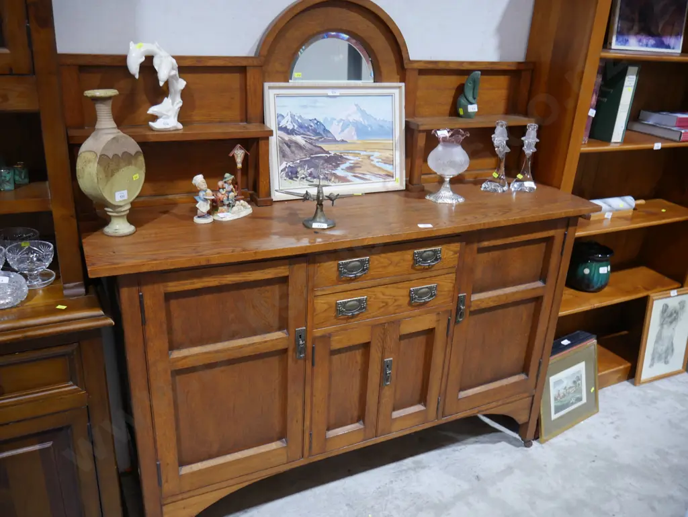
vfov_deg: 49.8
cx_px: 344
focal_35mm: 28
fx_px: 557
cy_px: 258
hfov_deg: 63.4
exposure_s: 1/60
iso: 500
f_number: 3.5
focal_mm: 14
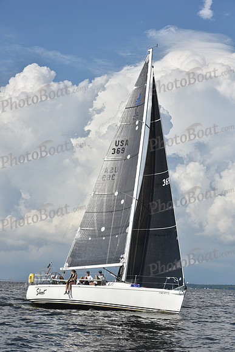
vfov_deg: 28.8
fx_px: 685
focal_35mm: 70
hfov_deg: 19.5
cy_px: 176
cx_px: 118
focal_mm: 70
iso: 250
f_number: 10
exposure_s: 1/1250
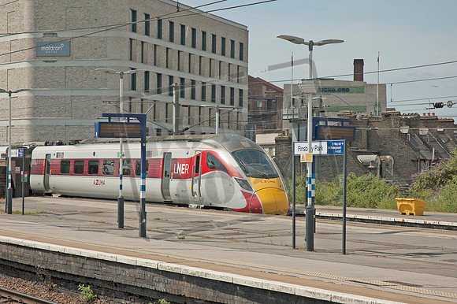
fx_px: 1180
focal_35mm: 93
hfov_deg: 21.9
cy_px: 152
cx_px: 228
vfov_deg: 14.7
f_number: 6.3
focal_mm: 62
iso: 200
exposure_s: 1/640
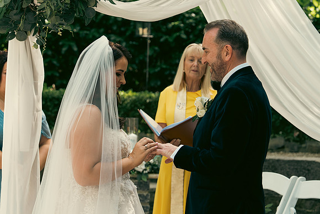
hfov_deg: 19.8
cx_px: 160
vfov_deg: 13.3
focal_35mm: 103
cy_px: 107
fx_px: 916
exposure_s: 1/200
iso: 320
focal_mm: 69
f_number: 3.5
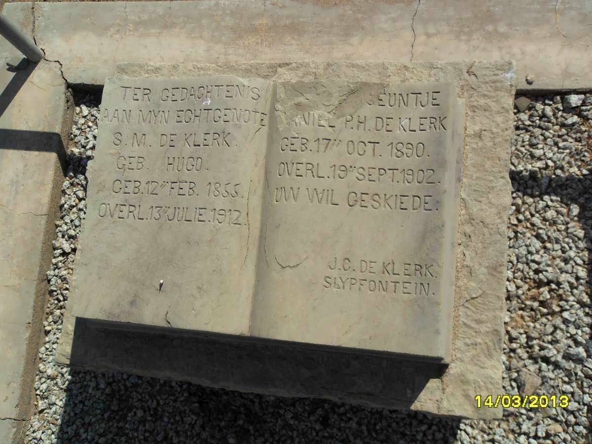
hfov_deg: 52.6
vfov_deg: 40.7
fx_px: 599
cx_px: 296
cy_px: 222
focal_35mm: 35
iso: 80
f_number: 8.2
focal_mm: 6.3
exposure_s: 1/350
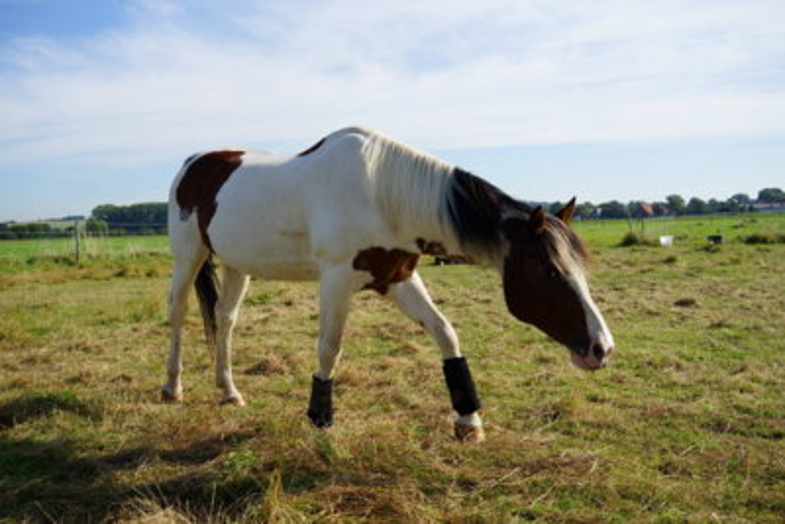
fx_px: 785
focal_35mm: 36
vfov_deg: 36.9
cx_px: 392
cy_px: 262
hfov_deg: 53.1
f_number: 7.1
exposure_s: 1/320
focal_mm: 36
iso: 100
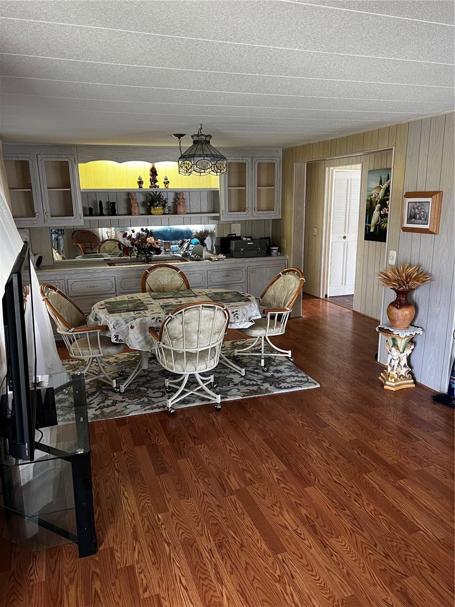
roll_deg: +0.6
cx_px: 228
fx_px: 456
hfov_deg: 53.1
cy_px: 304
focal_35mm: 26
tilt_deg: -14.1
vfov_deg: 67.3
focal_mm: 5.7
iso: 125
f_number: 1.5
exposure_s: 1/60
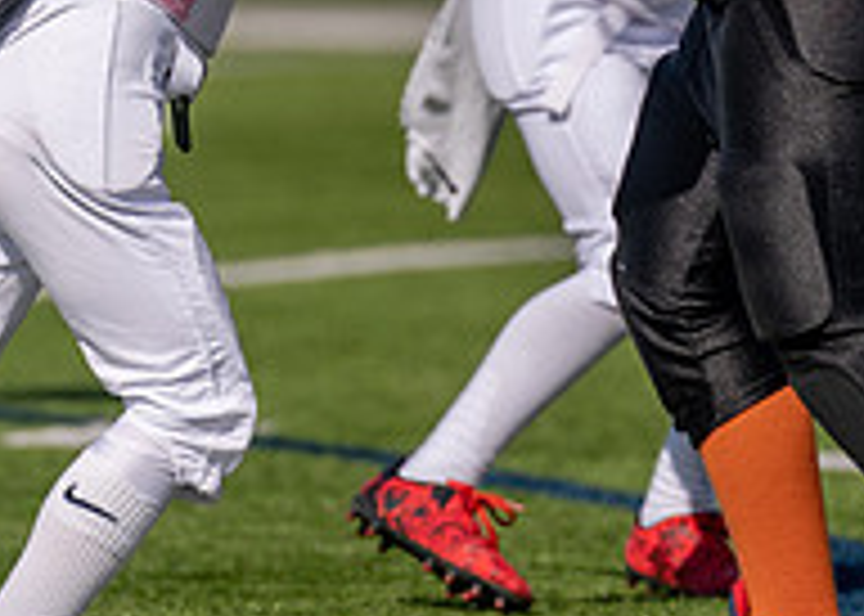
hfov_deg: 2.0
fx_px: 24358
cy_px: -5
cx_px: 24
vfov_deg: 1.4
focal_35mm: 993
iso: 160
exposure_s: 1/3200
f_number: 4
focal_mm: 280
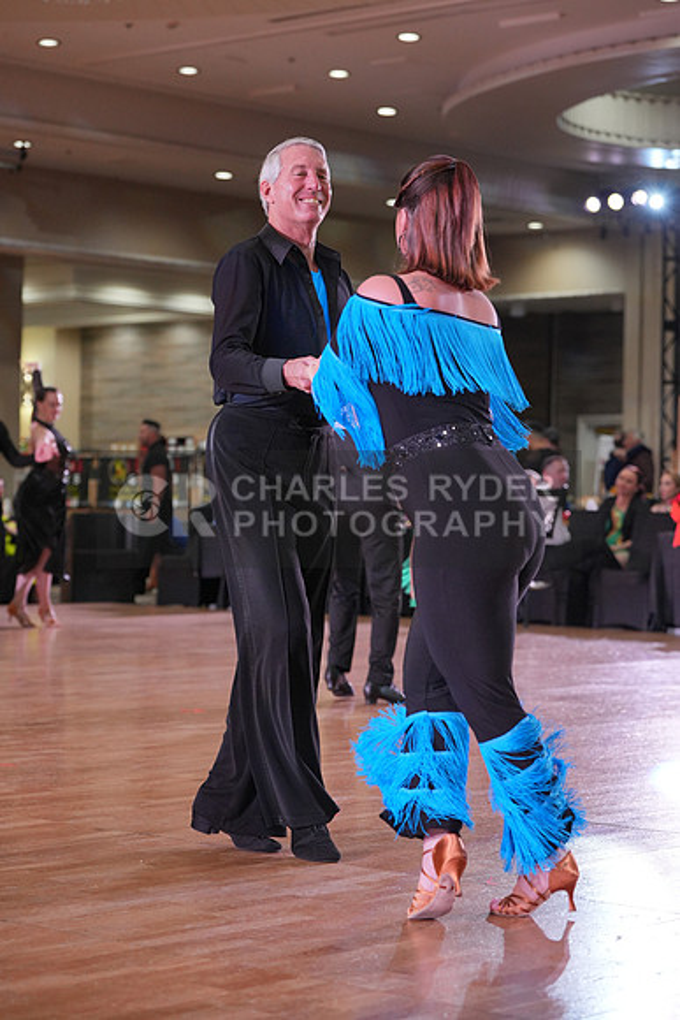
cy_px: 510
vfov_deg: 24.8
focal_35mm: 82
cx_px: 340
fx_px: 2322
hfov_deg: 16.7
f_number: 4
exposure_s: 1/500
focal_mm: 82
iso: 2000
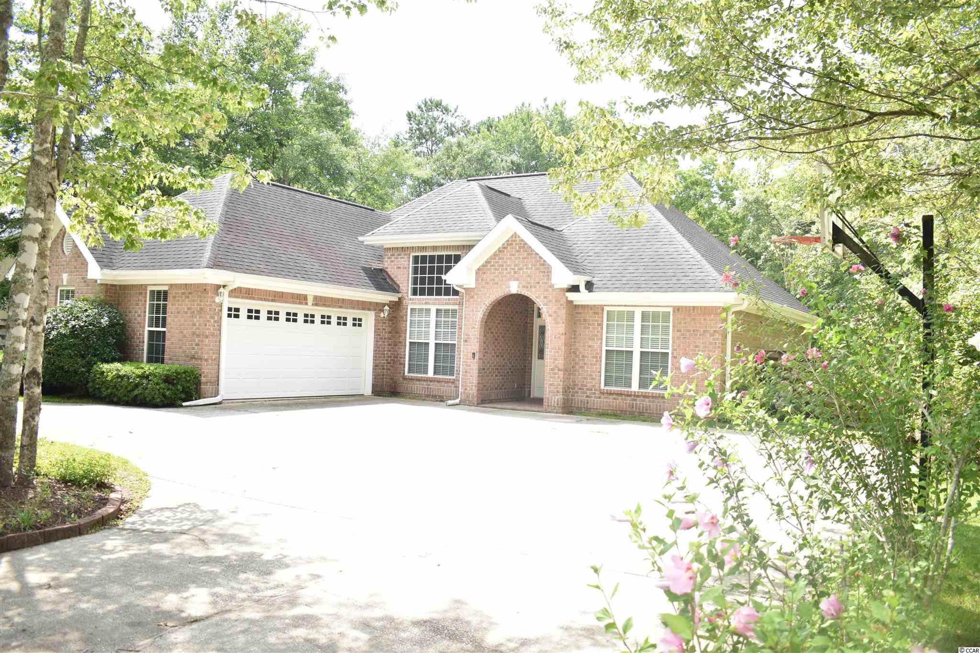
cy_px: 326
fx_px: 817
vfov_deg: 43.6
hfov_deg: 61.9
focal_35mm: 30
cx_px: 490
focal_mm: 20
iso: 100
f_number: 3.5
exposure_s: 1/125
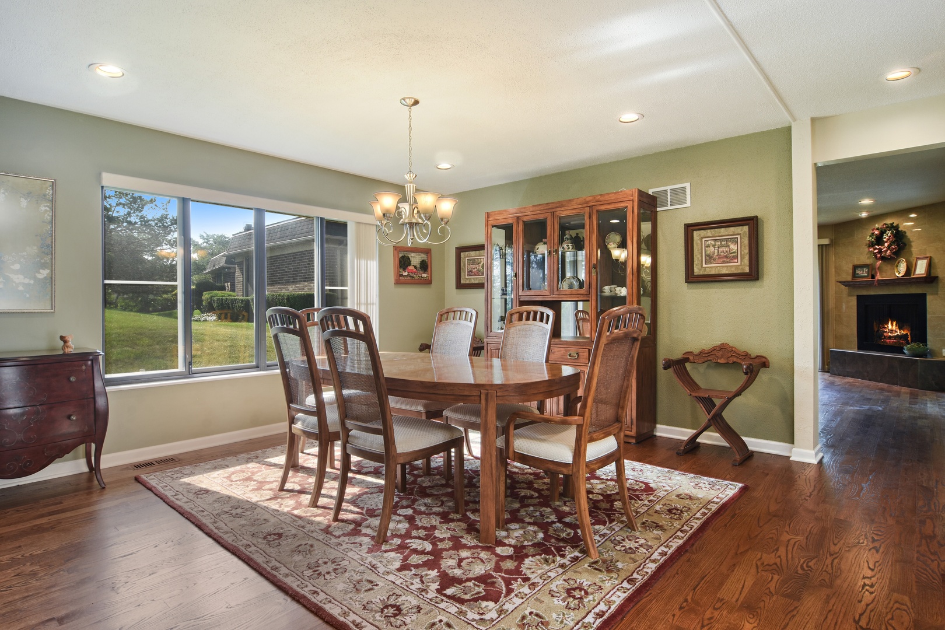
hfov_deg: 90.0
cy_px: 315
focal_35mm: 18
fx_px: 472
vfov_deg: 67.4
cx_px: 472
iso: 200
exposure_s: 1/8
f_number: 8
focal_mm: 12
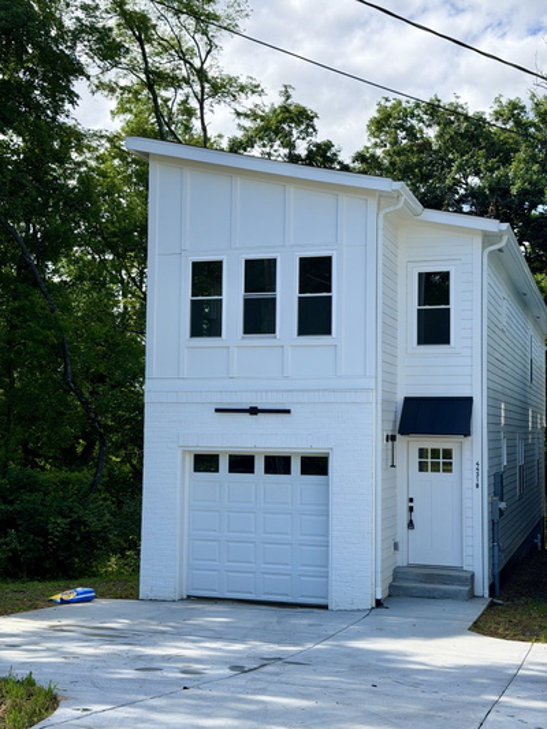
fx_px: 1011
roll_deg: +0.3
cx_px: 274
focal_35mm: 48
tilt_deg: +4.8
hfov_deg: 30.3
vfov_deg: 39.6
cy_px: 364
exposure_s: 1/3534
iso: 100
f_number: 1.78
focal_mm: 6.76
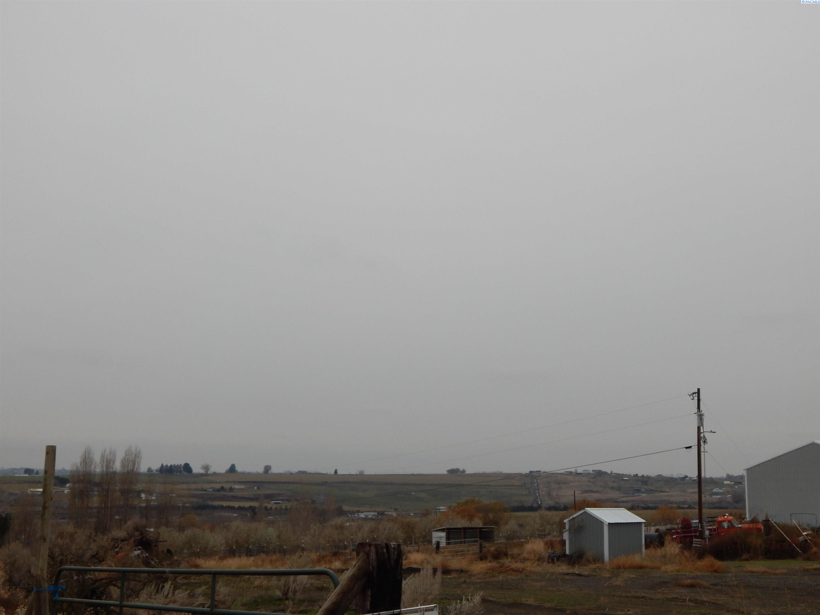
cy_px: 308
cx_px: 410
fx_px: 1019
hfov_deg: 43.9
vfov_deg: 33.6
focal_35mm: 43
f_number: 3.6
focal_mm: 7.7
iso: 180
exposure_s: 1/250
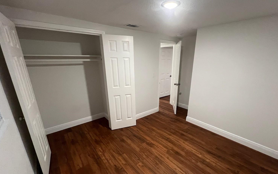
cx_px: 147
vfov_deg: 74.5
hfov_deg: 101.3
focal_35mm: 15
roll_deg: +0.1
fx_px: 114
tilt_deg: -18.0
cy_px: 98
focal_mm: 1.57
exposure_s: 1/60
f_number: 1.8
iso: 320
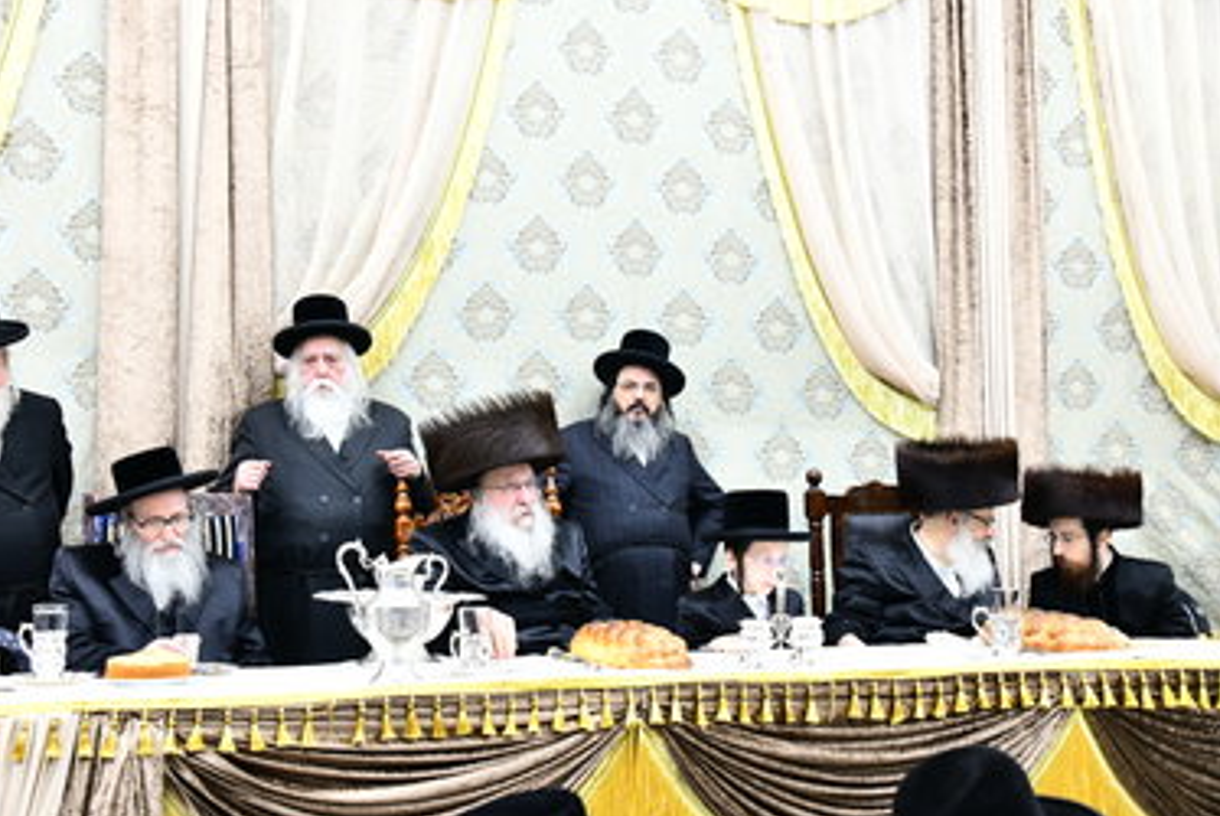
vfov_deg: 28.7
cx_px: 571
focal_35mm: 47
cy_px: 429
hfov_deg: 41.9
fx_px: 1594
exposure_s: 1/125
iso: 3200
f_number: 5.6
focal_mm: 44
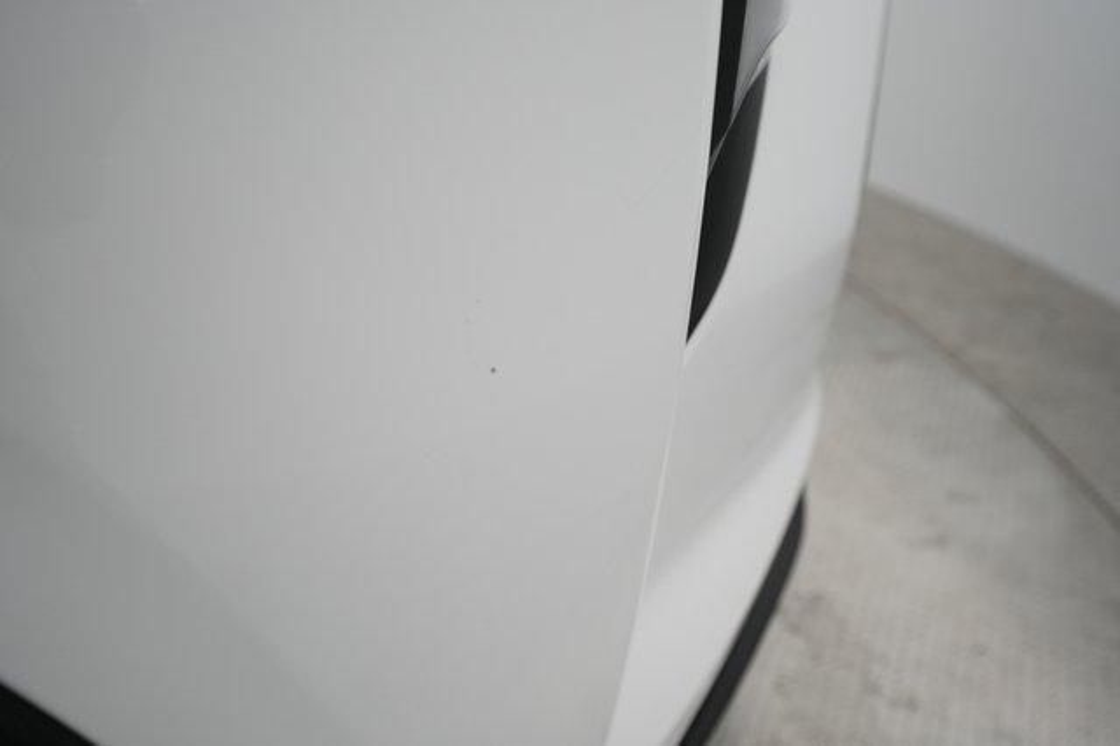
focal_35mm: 27
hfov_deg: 67.4
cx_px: 560
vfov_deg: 47.9
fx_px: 840
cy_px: 373
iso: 2500
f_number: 5.6
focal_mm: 27
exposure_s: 1/100
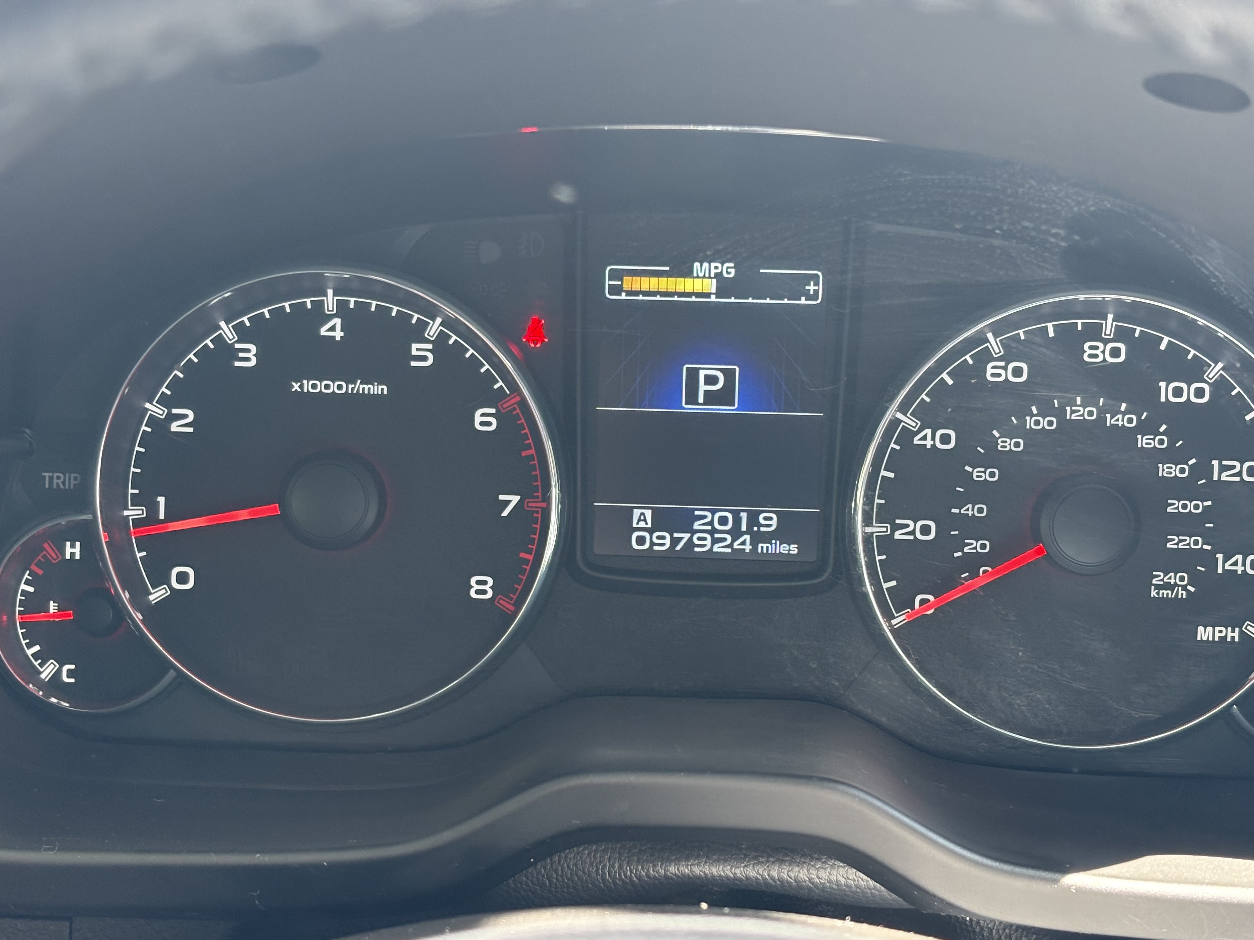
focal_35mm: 56
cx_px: 650
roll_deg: -0.8
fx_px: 2029
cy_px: 505
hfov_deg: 34.3
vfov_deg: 26.1
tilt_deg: -28.3
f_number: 1.6
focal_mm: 5.96
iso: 125
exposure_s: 1/60
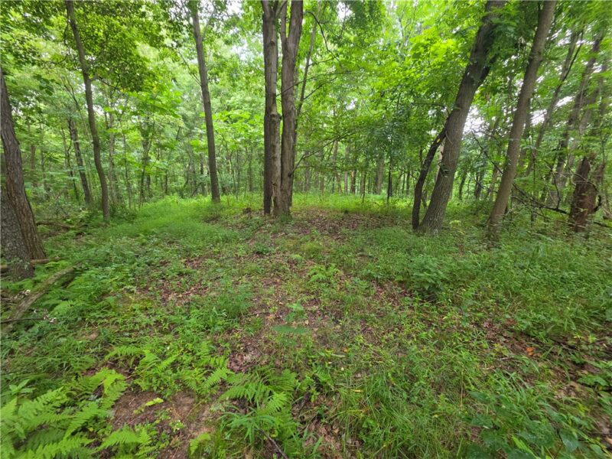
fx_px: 230
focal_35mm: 13
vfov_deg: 89.9
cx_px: 306
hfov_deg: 106.2
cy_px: 230
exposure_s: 1/60
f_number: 1.9
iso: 400
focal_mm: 2.2
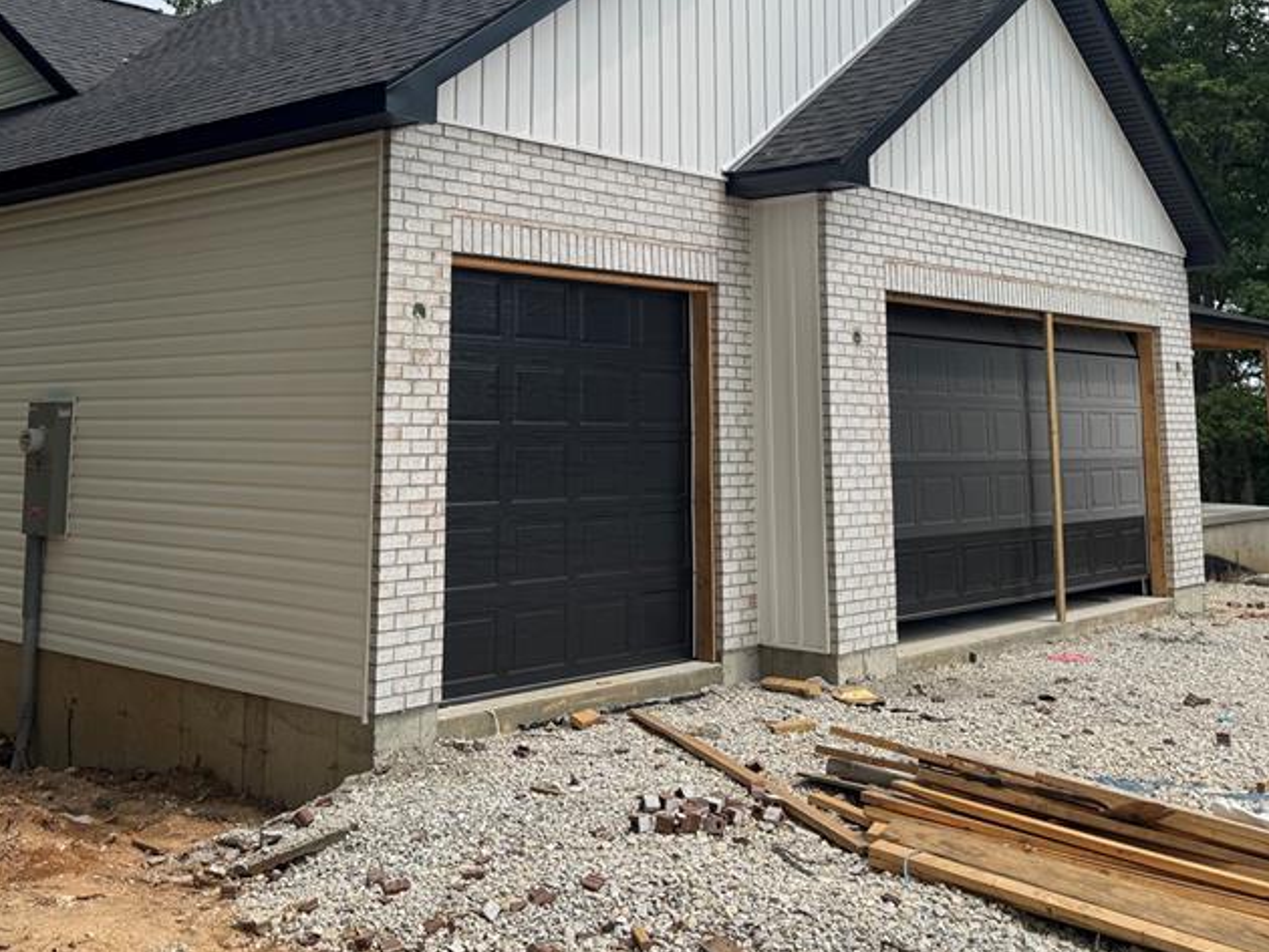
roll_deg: -1.1
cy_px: 219
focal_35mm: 39
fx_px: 1430
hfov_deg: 47.7
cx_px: 532
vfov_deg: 35.9
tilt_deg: +7.3
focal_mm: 6.76
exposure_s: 1/4608
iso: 80
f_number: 1.78
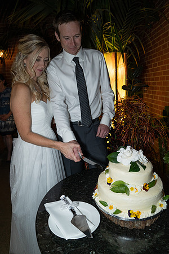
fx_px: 169
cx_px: 84
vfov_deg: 73.7
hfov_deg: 53.1
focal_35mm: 24
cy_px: 127
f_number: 3.5
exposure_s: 1/125
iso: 1600
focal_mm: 24
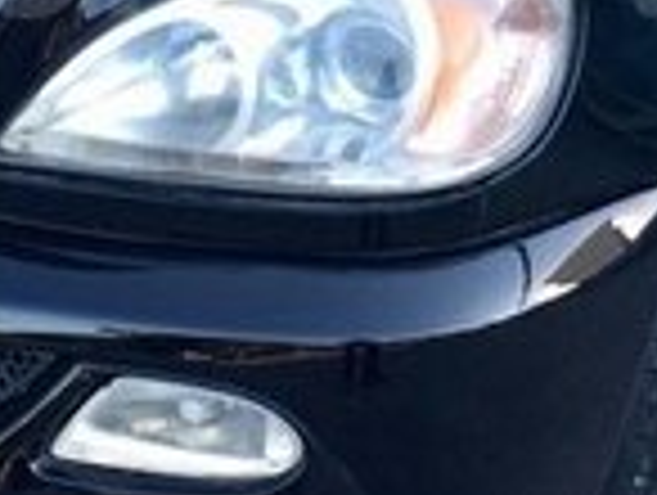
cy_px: -52
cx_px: 320
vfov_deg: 11.2
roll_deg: +2.8
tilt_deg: -16.3
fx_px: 2490
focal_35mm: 131
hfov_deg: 15.0
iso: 32
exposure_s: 1/116
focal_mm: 4.15
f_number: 2.2
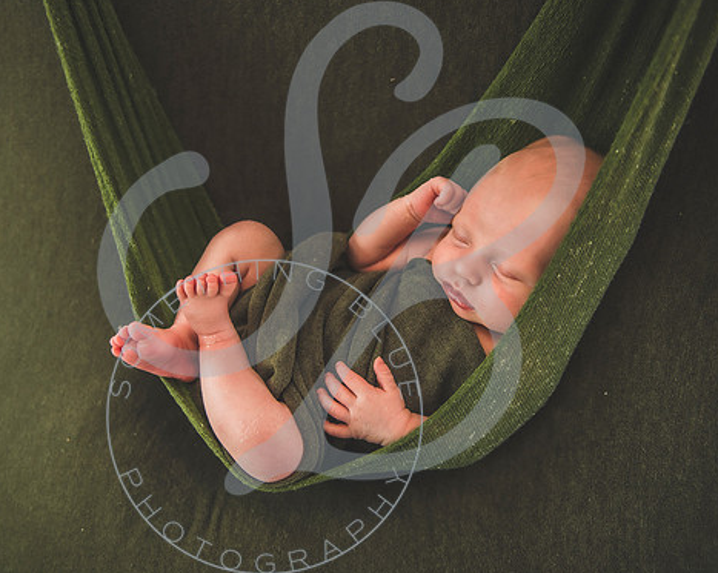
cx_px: 341
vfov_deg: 51.5
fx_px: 595
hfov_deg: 62.2
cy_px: 288
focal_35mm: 28
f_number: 2.8
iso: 400
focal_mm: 24
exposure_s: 1/125
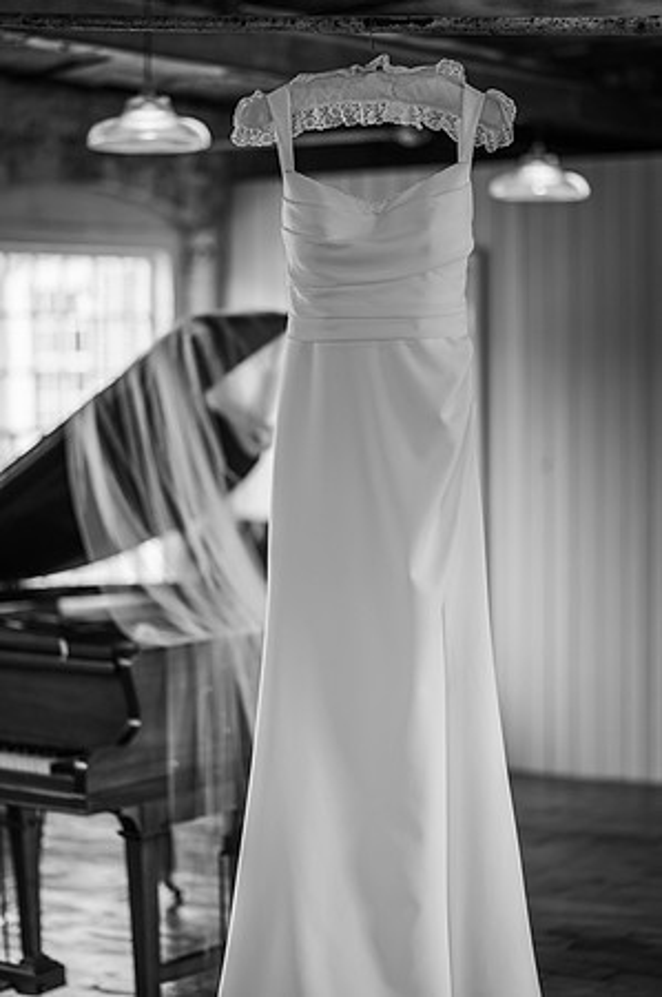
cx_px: 331
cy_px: 498
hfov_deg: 16.0
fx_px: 2350
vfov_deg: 23.9
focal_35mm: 85
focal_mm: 85
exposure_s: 1/200
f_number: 1.8
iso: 100
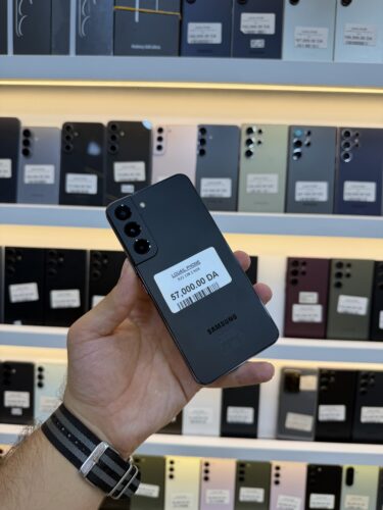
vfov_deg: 71.6
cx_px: 192
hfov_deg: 56.8
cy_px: 255
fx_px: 354
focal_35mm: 24
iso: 80
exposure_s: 1/379
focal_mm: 6.76
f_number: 1.78
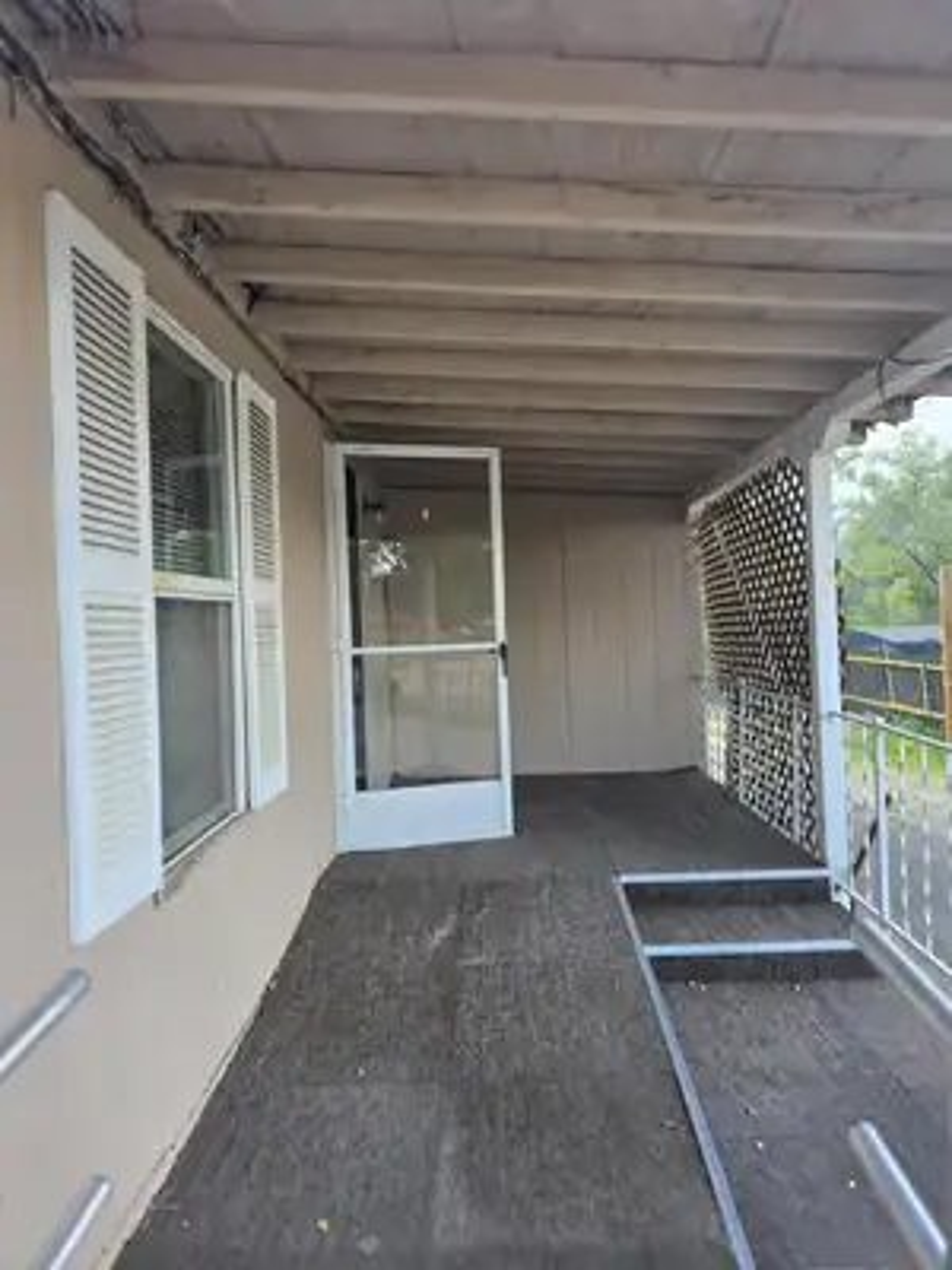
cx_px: 476
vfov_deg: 73.9
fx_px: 843
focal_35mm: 23
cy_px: 635
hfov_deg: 58.9
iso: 20
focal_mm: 6.3
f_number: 1.7
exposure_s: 1/120
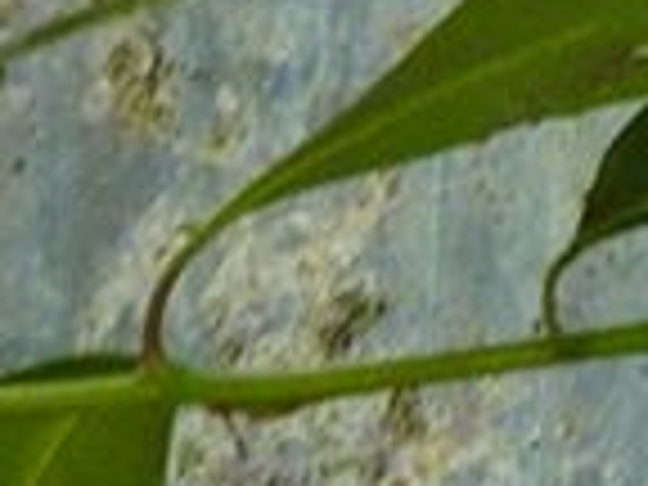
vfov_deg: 4.2
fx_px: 6608
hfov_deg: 5.5
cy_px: 171
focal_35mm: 353
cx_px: 1426
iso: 800
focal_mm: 12.8
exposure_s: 1/125
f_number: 4.2
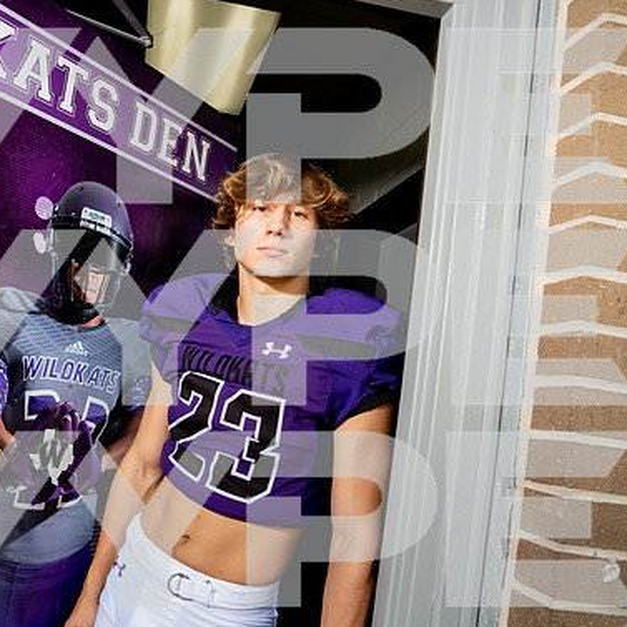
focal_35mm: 34
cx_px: 220
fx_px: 697
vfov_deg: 48.4
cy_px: 318
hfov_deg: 47.8
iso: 200
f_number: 5.6
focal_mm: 26
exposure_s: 1/250
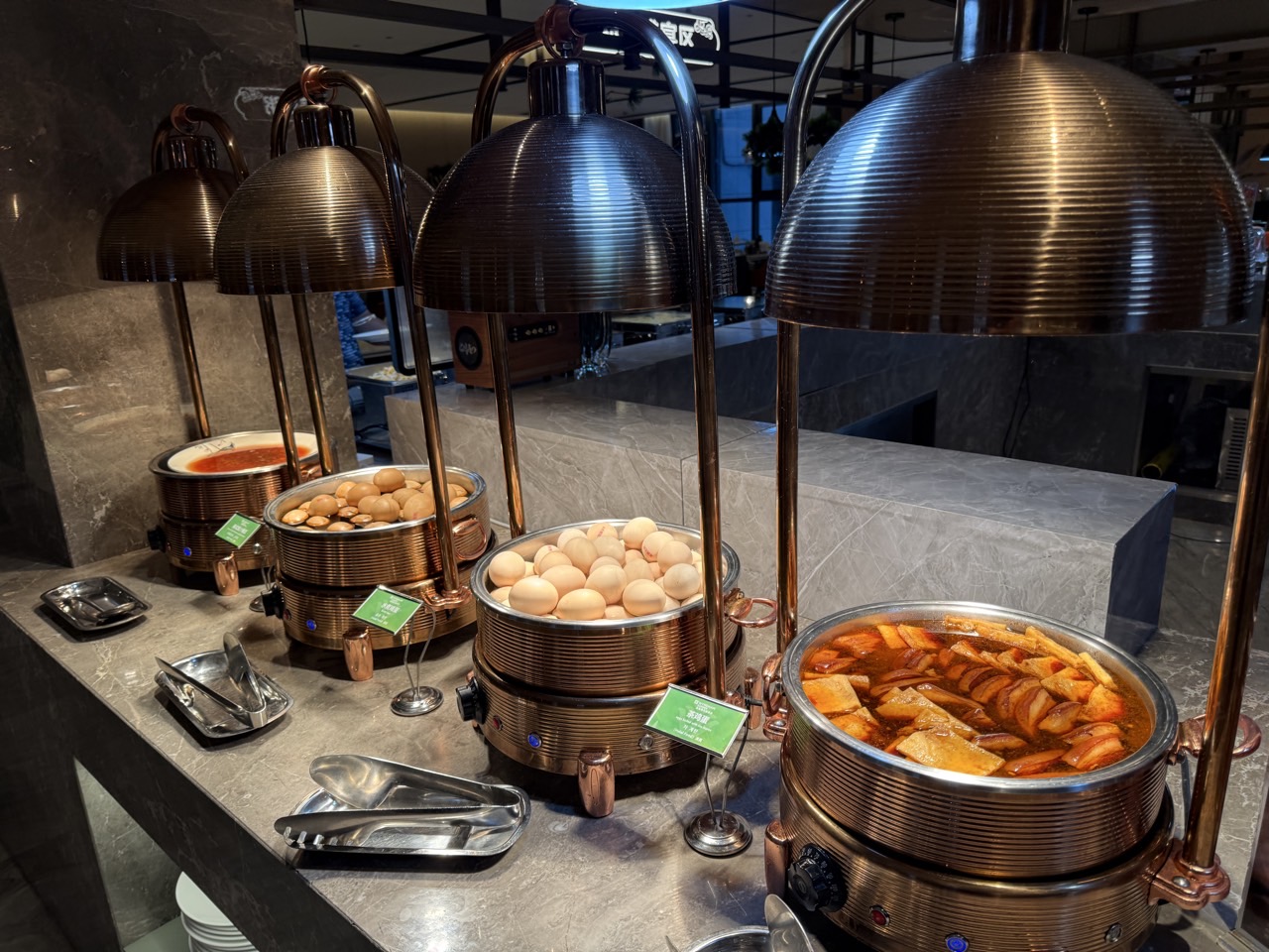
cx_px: 634
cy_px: 476
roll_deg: +1.6
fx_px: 880
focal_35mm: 24
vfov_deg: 56.8
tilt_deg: -18.4
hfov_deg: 71.6
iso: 80
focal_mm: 6.76
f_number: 1.78
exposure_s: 1/100
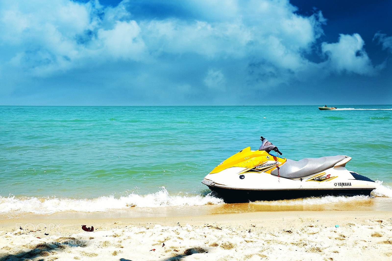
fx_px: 392
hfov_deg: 53.1
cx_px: 196
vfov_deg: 36.9
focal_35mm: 36
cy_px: 130
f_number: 5
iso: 100
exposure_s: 1/500
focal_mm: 24.3
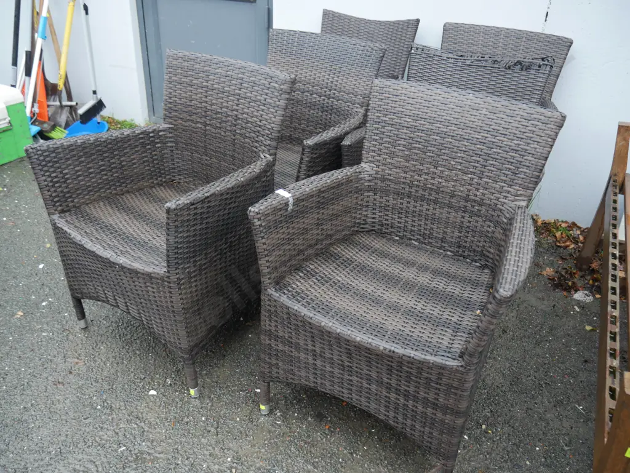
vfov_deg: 46.8
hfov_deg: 59.9
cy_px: 236
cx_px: 315
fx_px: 546
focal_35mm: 30
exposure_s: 1/60
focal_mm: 15
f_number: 3.6
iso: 500
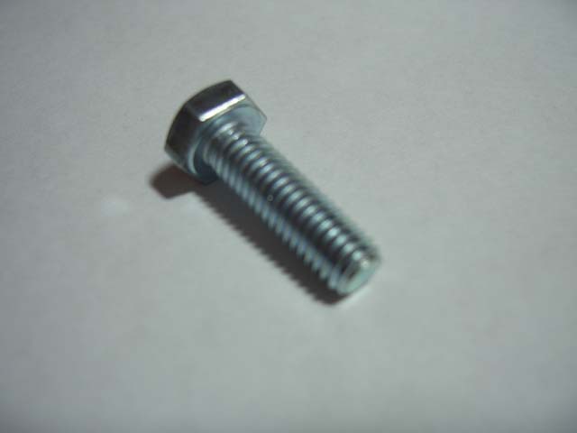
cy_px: 216
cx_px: 288
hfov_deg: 47.9
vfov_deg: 36.8
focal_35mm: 39
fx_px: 650
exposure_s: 1/60
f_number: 2.8
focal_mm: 8
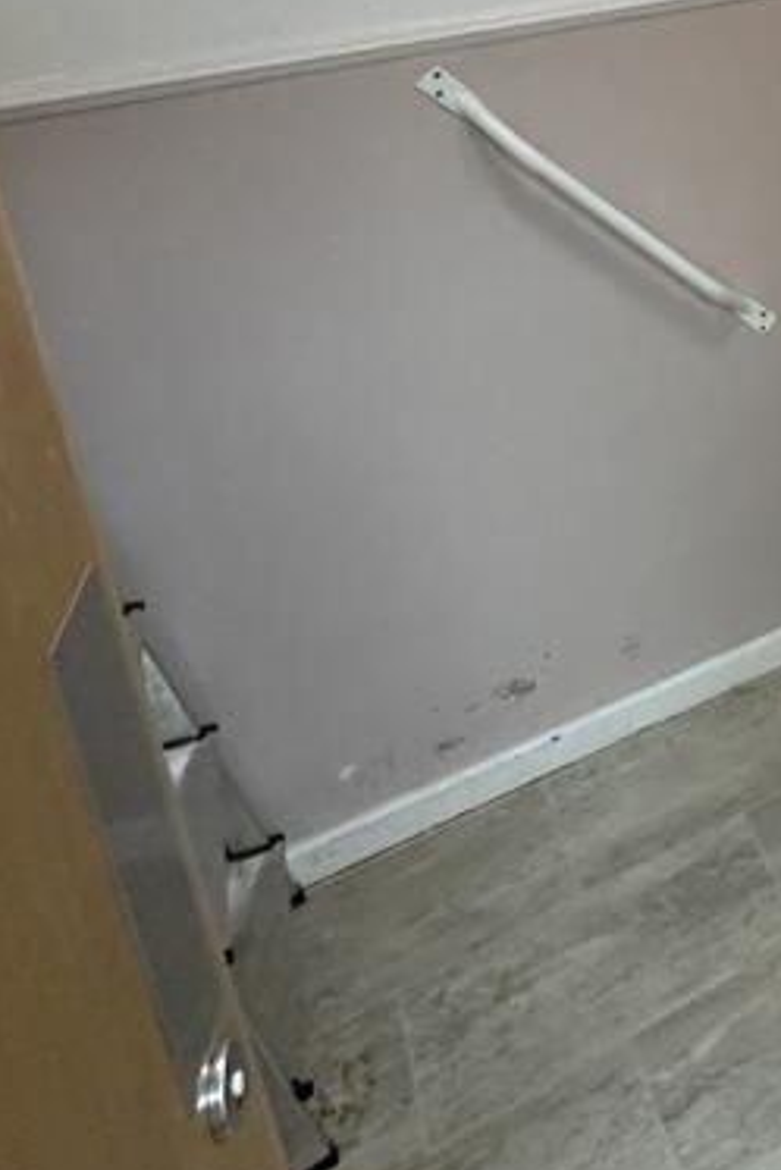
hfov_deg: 26.6
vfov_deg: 43.1
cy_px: 60
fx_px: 1300
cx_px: 1092
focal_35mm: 40
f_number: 2.2
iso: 320
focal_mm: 2.22
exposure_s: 1/100
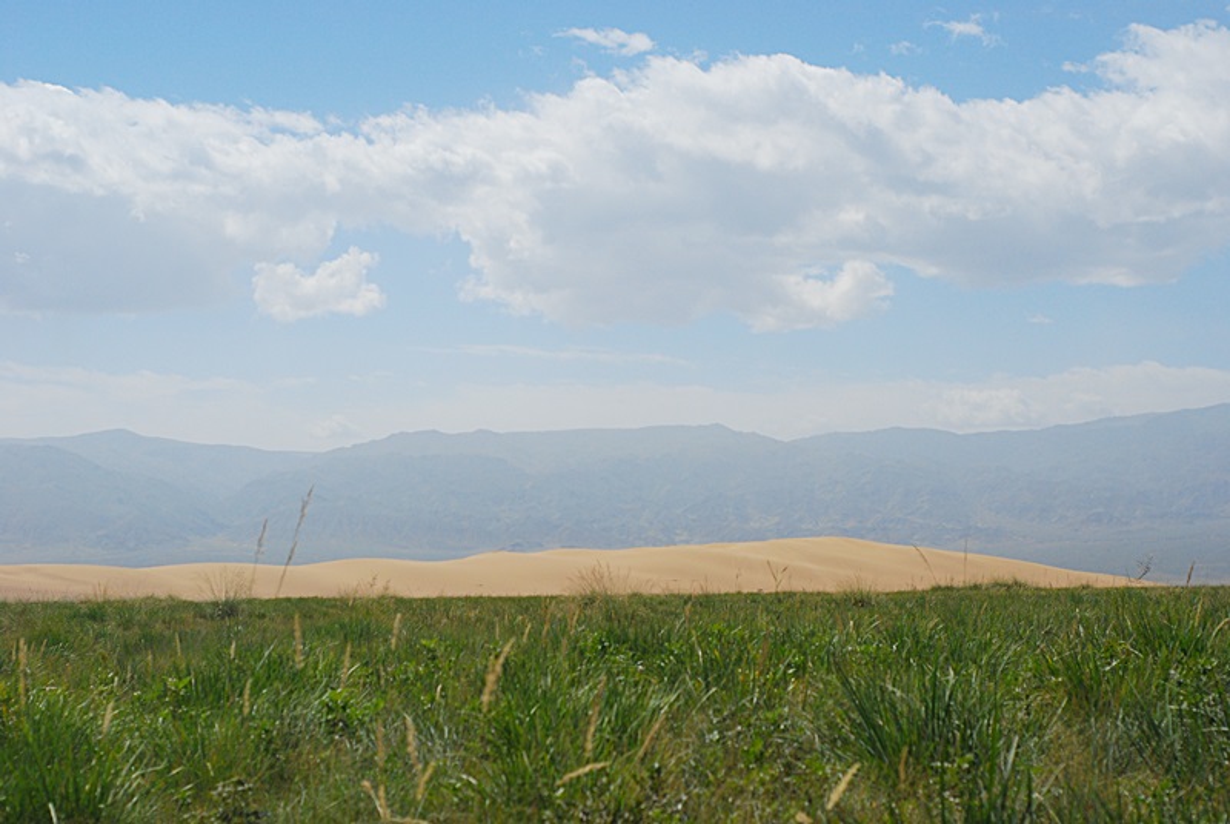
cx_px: 615
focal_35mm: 75
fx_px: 2566
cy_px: 412
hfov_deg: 27.0
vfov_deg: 18.2
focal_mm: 50
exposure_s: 1/4000
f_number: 5.6
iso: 360
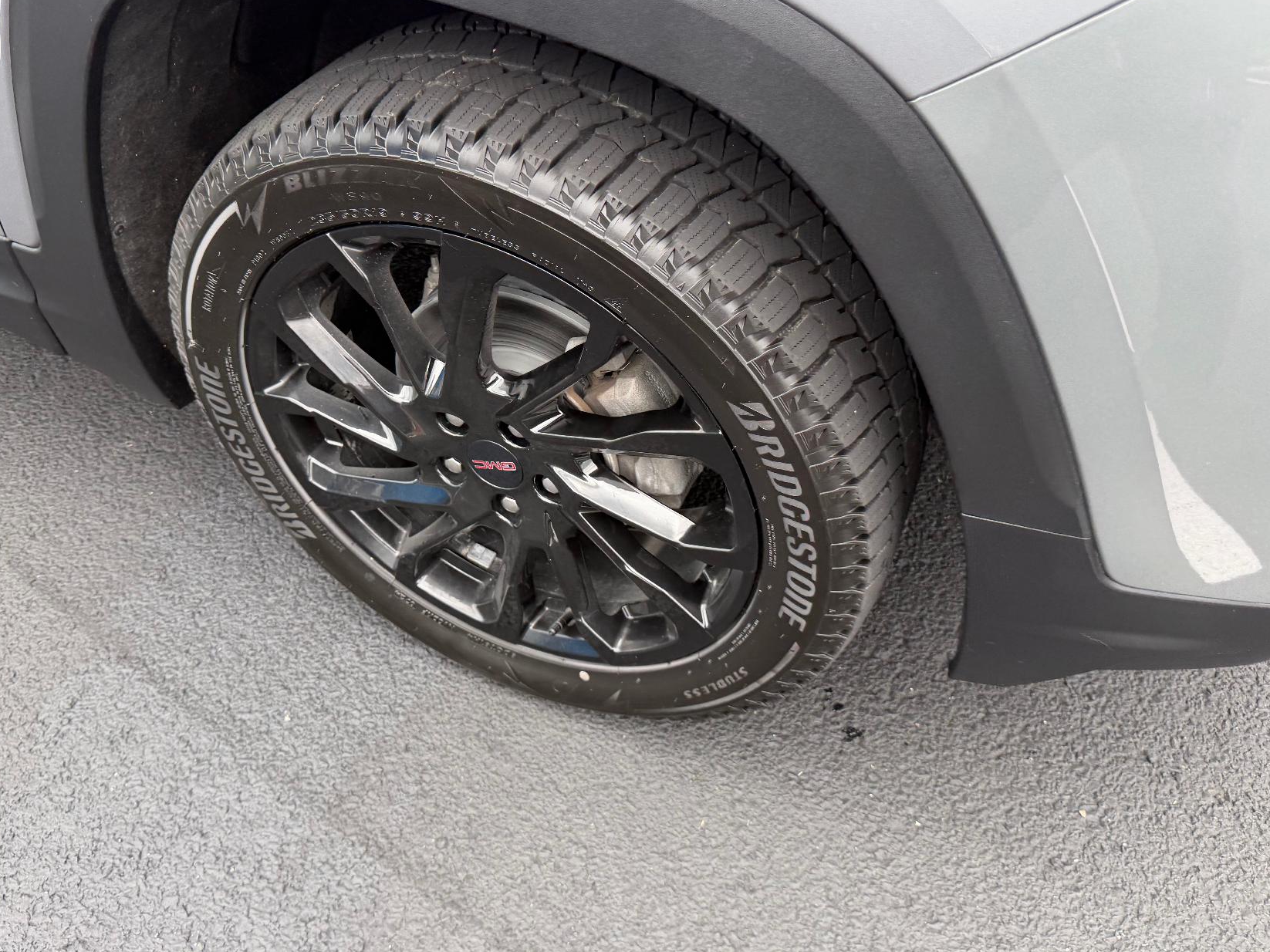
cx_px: 586
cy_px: 424
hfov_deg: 63.4
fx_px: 1027
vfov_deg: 49.6
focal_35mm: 28
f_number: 1.78
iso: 100
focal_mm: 6.76
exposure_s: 1/377
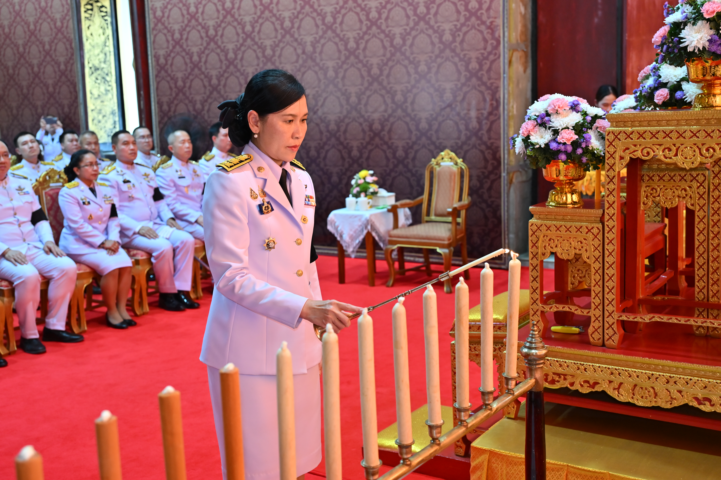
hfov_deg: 46.4
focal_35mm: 42
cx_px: 360
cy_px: 240
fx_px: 841
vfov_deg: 31.9
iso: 1000
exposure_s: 1/200
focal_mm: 42
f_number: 4
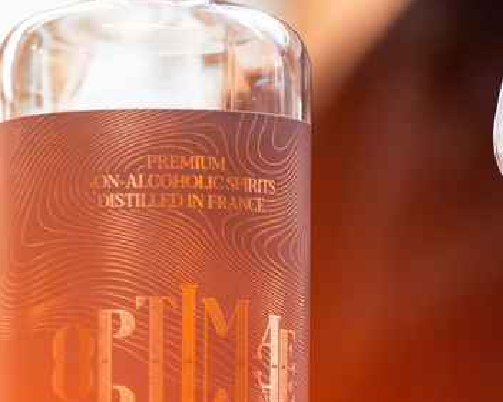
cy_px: 234
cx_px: 434
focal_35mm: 548
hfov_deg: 3.5
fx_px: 8160
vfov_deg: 2.8
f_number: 2.8
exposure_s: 1/400
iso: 2000
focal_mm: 200
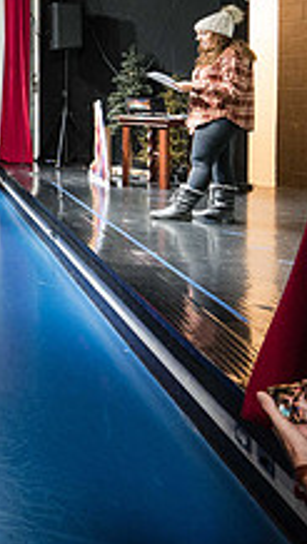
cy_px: 84
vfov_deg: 43.5
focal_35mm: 44
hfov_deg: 15.5
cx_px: -414
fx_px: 635
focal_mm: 14
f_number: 4
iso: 5600
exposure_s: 1/60
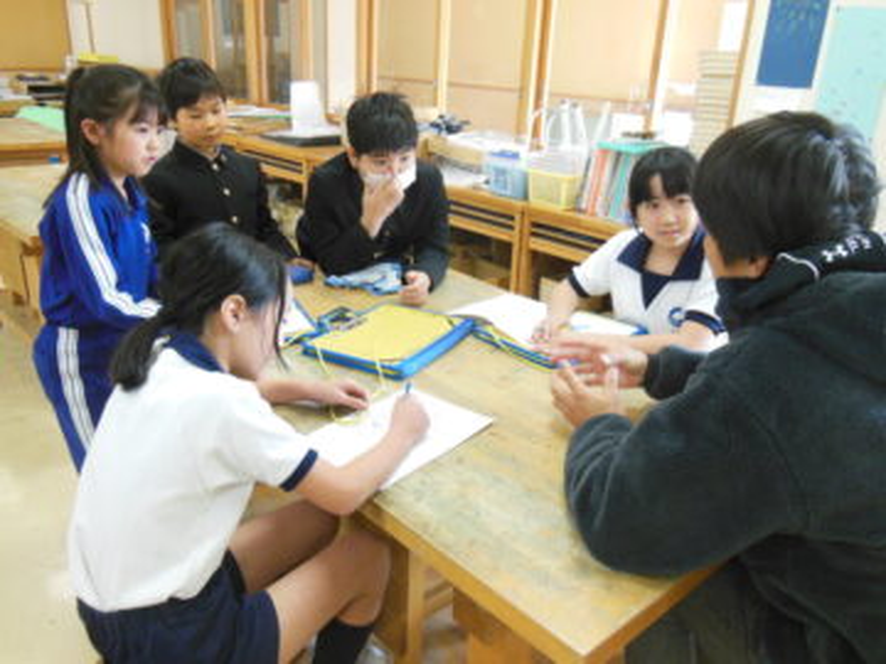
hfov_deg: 61.7
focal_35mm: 29
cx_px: 443
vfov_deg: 48.2
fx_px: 742
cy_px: 332
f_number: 3.7
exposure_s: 1/50
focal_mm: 5.2
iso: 400
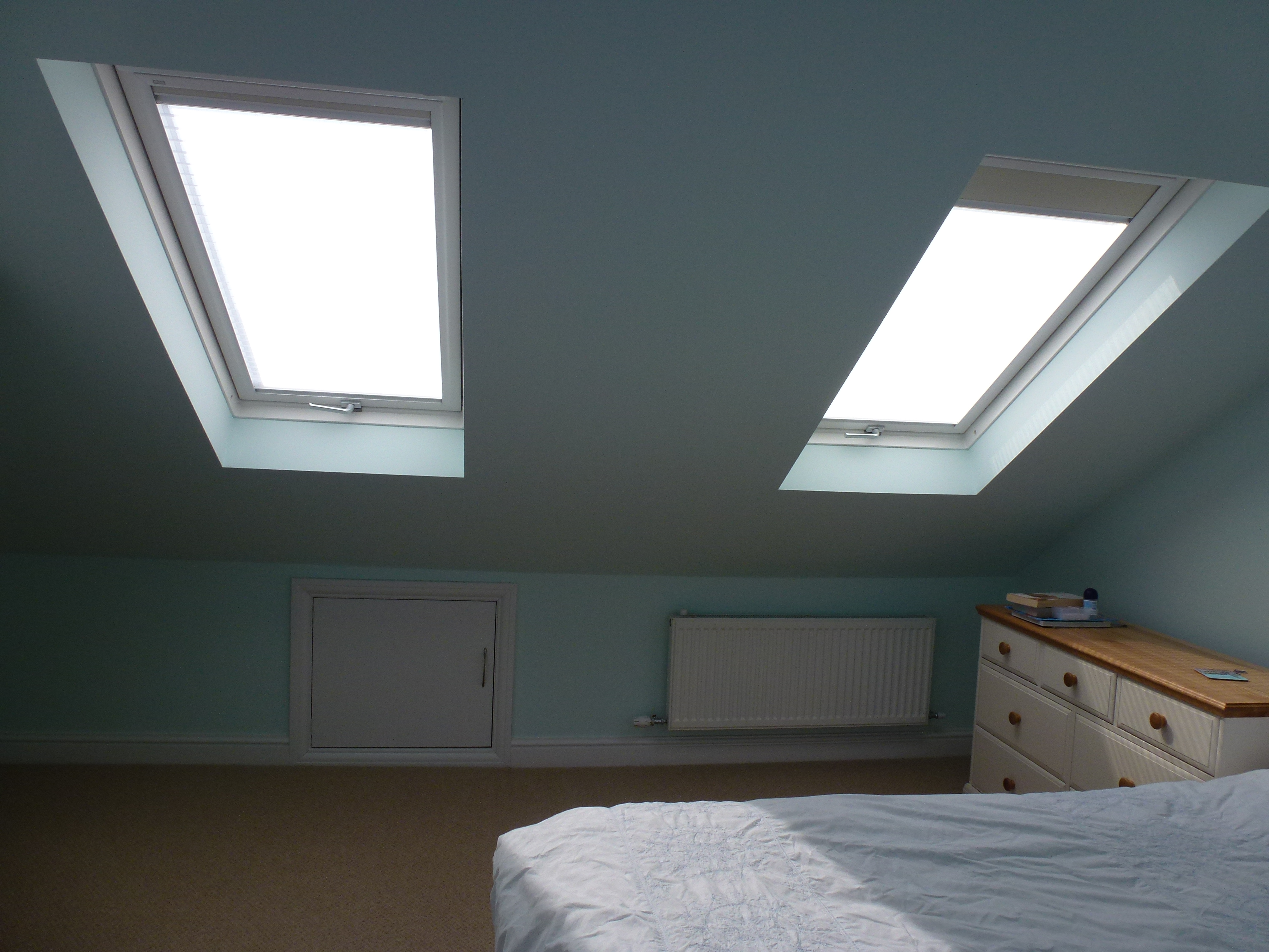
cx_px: 634
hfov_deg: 71.6
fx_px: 880
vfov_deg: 56.8
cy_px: 476
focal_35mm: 24
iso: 100
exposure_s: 1/320
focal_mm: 4.3
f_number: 4
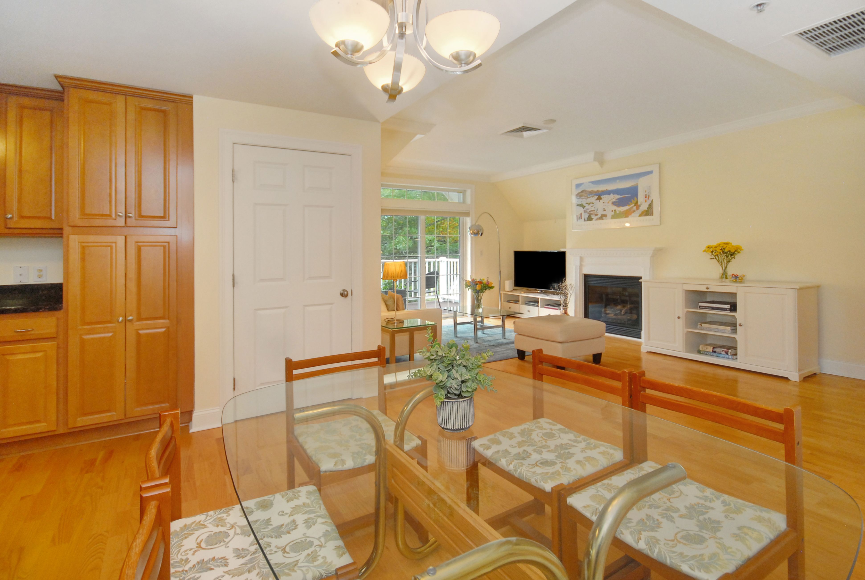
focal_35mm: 17
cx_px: 432
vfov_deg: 69.9
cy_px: 290
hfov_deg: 92.3
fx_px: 415
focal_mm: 11.5
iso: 800
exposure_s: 1/60
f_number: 5
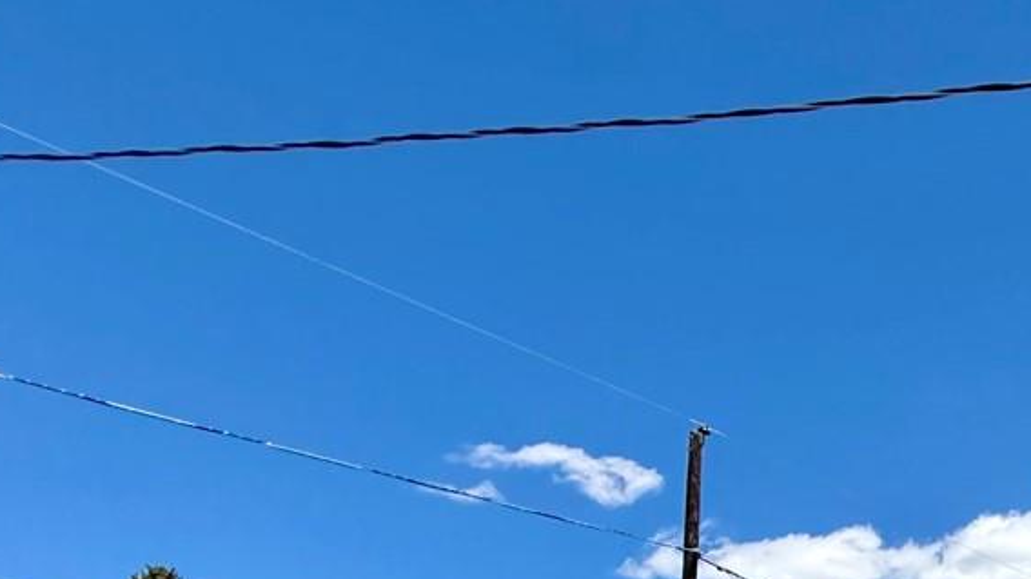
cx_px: 1369
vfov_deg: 22.0
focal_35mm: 43
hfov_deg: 33.3
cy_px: 909
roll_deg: -0.8
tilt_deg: +4.8
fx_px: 1175
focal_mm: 2.22
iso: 50
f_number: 2.2
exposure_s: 1/2024
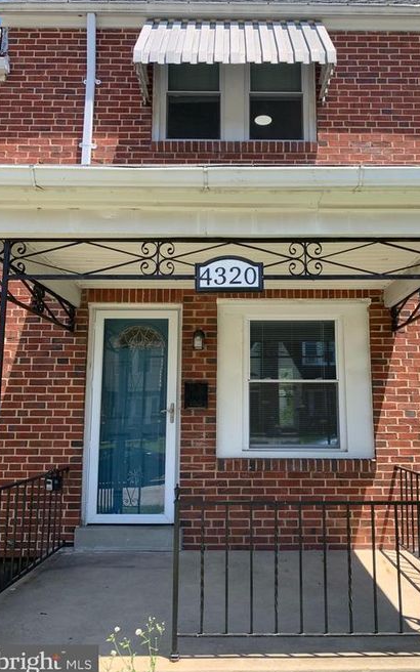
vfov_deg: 66.5
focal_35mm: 28
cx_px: 244
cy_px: 340
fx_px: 513
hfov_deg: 44.4
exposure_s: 1/656
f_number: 1.8
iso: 25
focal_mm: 4.25
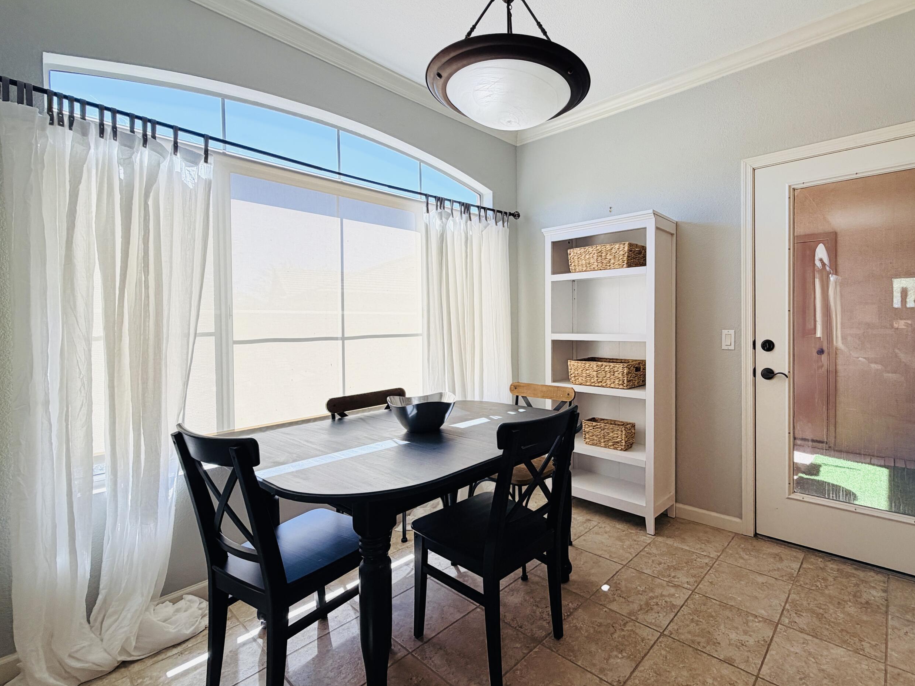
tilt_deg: +0.6
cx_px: 537
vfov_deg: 74.7
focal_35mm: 17
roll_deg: +0.1
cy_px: 331
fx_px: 449
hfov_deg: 90.2
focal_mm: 2.22
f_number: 2.2
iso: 50
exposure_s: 1/370
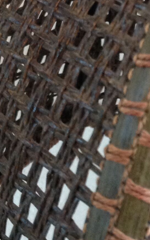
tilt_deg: -19.4
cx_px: 237
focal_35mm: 111
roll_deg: -10.7
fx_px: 726
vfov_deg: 18.8
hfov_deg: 11.3
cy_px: 104
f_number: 2.4
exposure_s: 1/15
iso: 320
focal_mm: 4.28
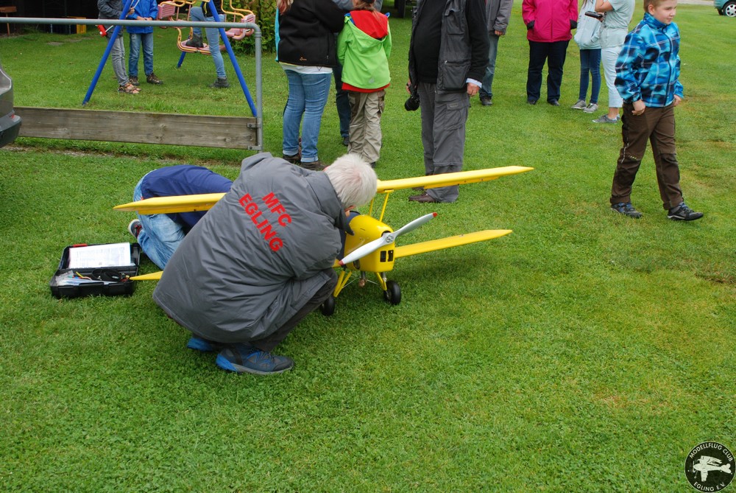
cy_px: 246
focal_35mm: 42
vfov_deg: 32.0
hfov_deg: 46.4
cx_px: 368
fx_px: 860
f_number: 7.1
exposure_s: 1/200
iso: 400
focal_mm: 28
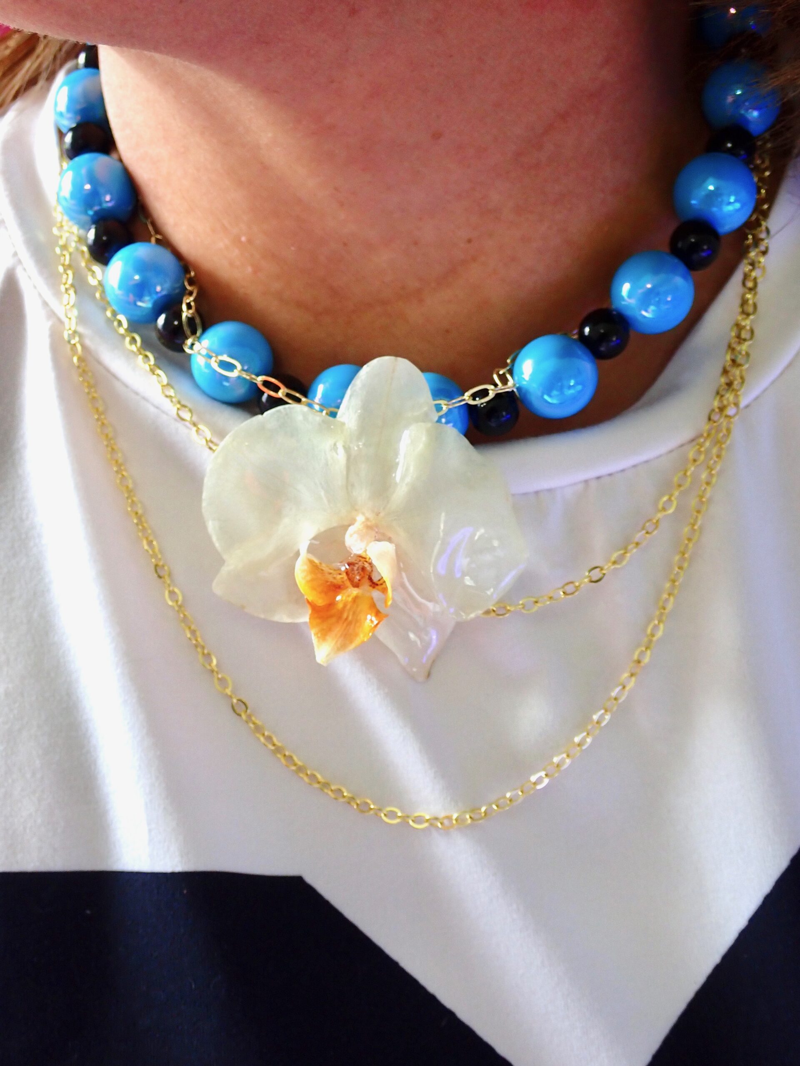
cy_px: 533
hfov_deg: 29.1
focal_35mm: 50
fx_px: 1541
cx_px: 400
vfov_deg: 38.2
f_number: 3.2
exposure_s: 1/80
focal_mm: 9.01
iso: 200
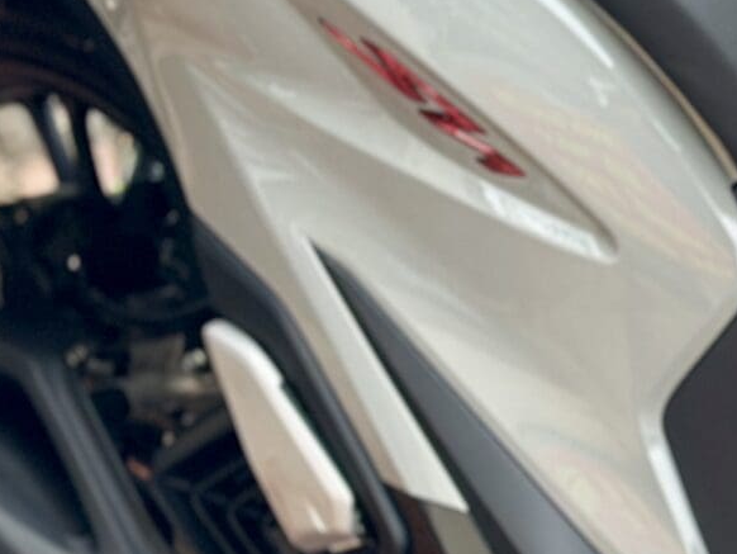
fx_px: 4494
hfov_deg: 9.1
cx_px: 1087
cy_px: 359
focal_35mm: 211
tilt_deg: -17.1
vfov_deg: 7.0
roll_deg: +0.0
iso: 80
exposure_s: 1/387
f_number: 1.78
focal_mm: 6.86
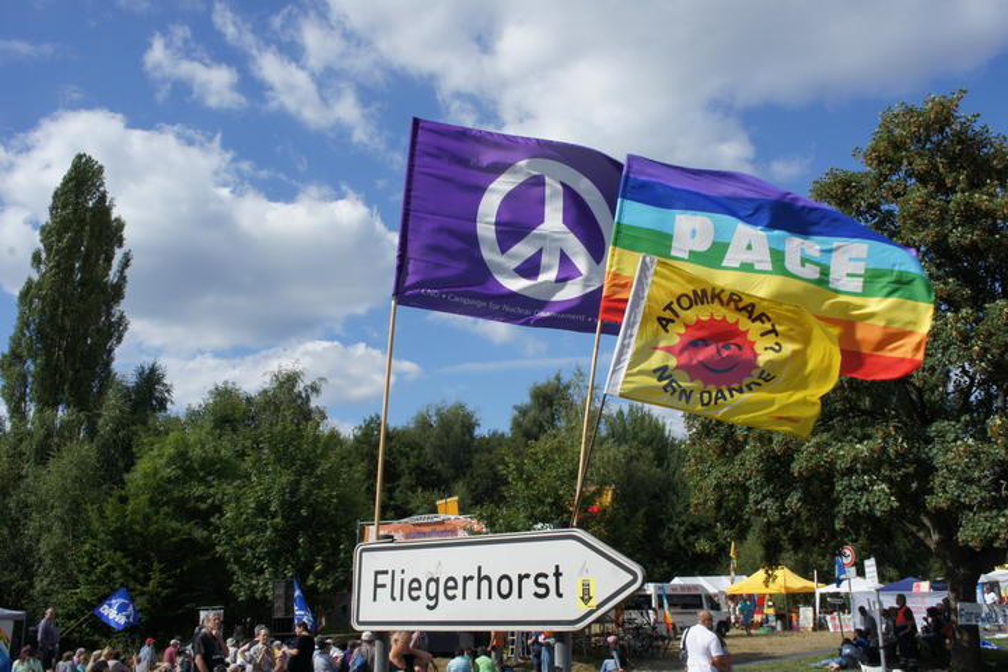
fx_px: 1008
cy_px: 336
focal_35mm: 36
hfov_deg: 53.1
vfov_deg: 36.9
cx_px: 504
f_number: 16
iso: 200
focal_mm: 24
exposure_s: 1/160
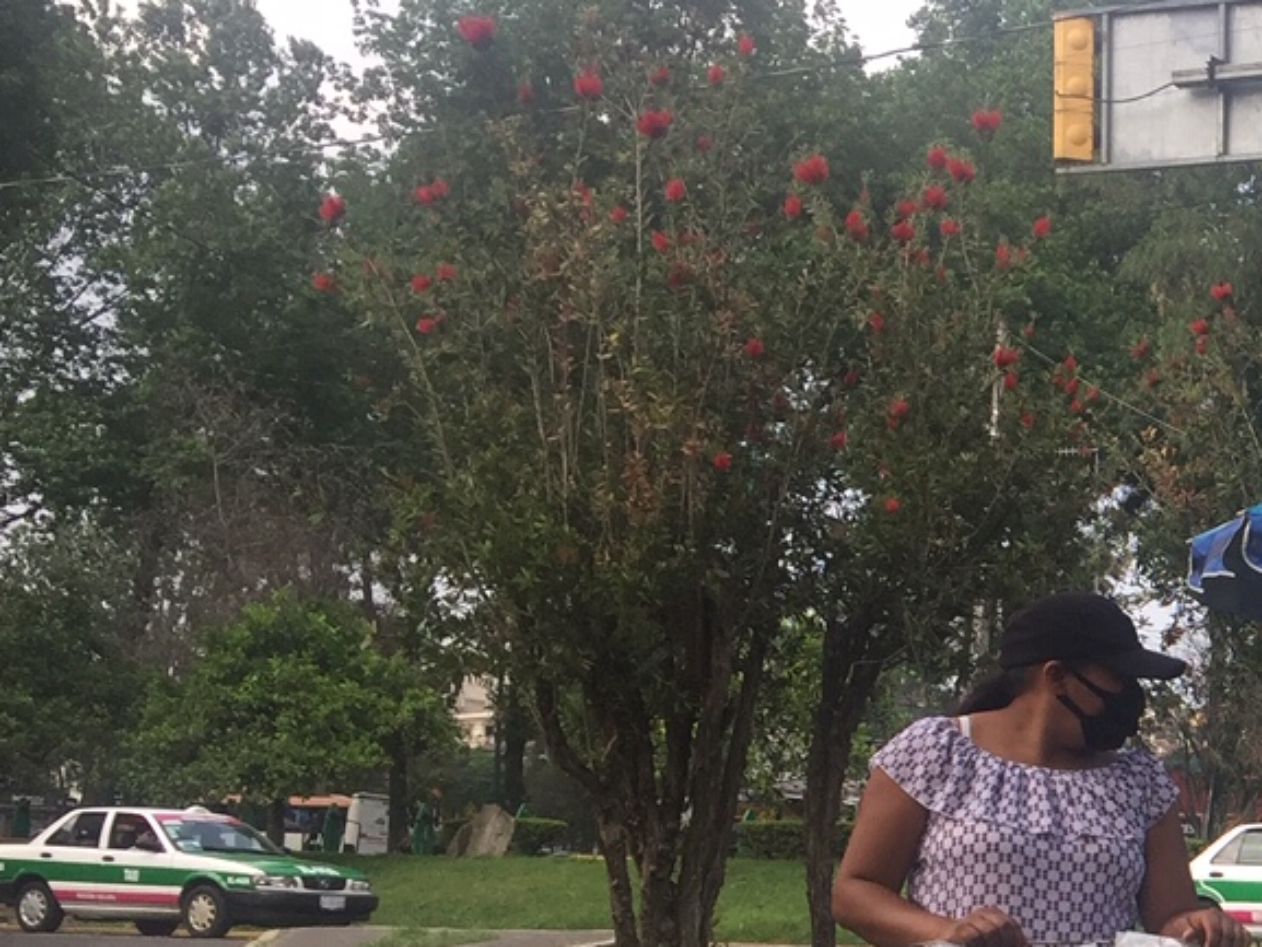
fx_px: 2990
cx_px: 1754
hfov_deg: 21.1
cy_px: 943
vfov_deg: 17.6
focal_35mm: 82
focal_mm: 4.15
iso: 32
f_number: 2.2
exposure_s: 1/520
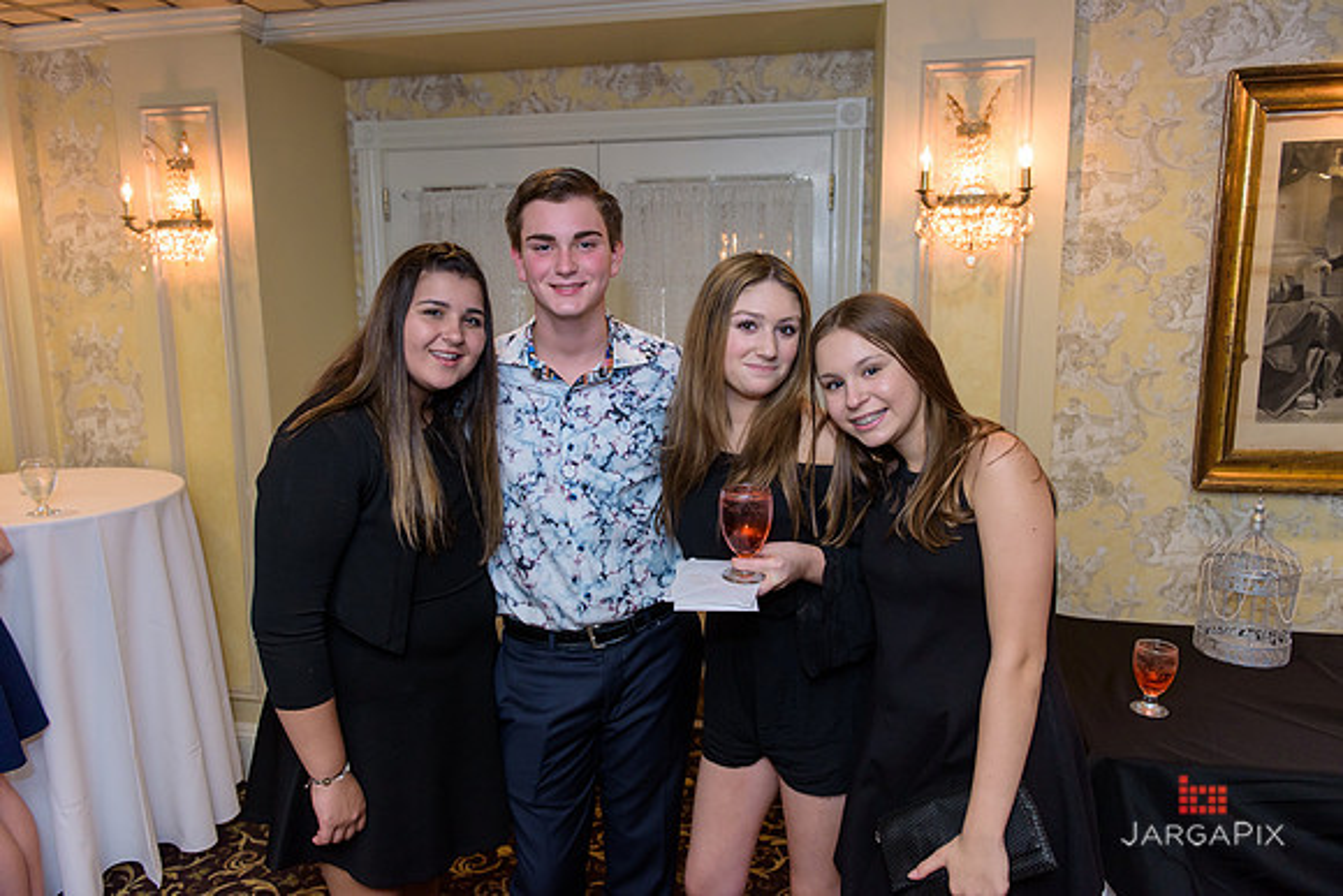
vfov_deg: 49.6
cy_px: 448
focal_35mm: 26
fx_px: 970
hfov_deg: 69.4
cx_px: 672
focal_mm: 26
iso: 1600
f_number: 3.2
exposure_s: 1/125
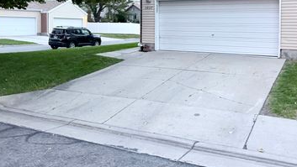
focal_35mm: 37
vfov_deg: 31.1
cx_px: 177
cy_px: 29
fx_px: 292
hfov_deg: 53.6
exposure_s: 1/60
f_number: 1.78
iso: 250
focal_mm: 6.76
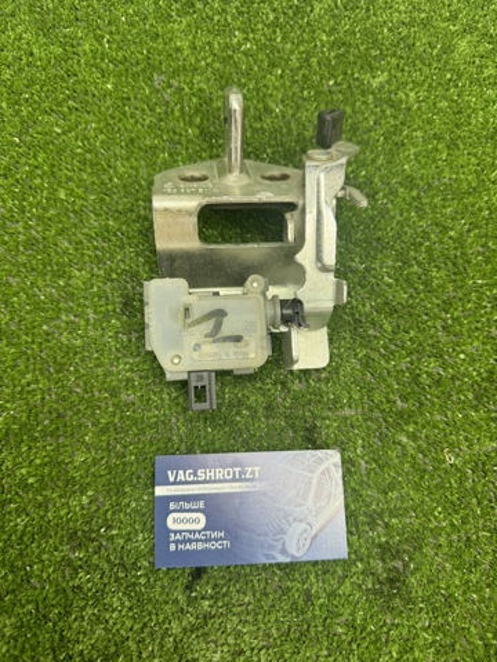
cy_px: 331
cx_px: 248
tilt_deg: -75.4
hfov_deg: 56.8
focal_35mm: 24
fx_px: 459
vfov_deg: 71.6
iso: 64
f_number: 1.78
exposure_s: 1/100
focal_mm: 6.76
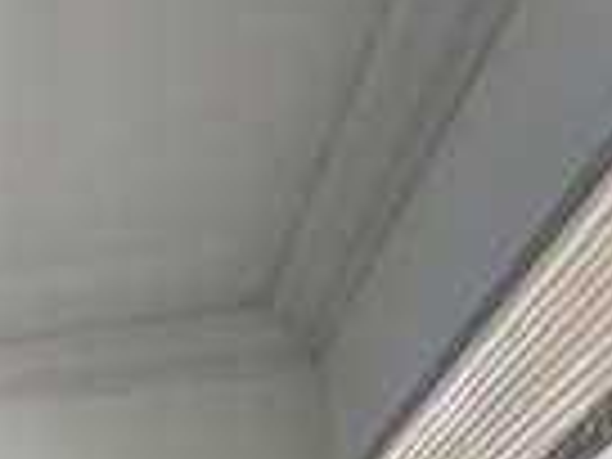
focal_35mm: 85
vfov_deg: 14.7
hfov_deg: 12.6
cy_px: 886
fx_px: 1503
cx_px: -1094
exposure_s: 1/50
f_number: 8
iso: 640
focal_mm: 10
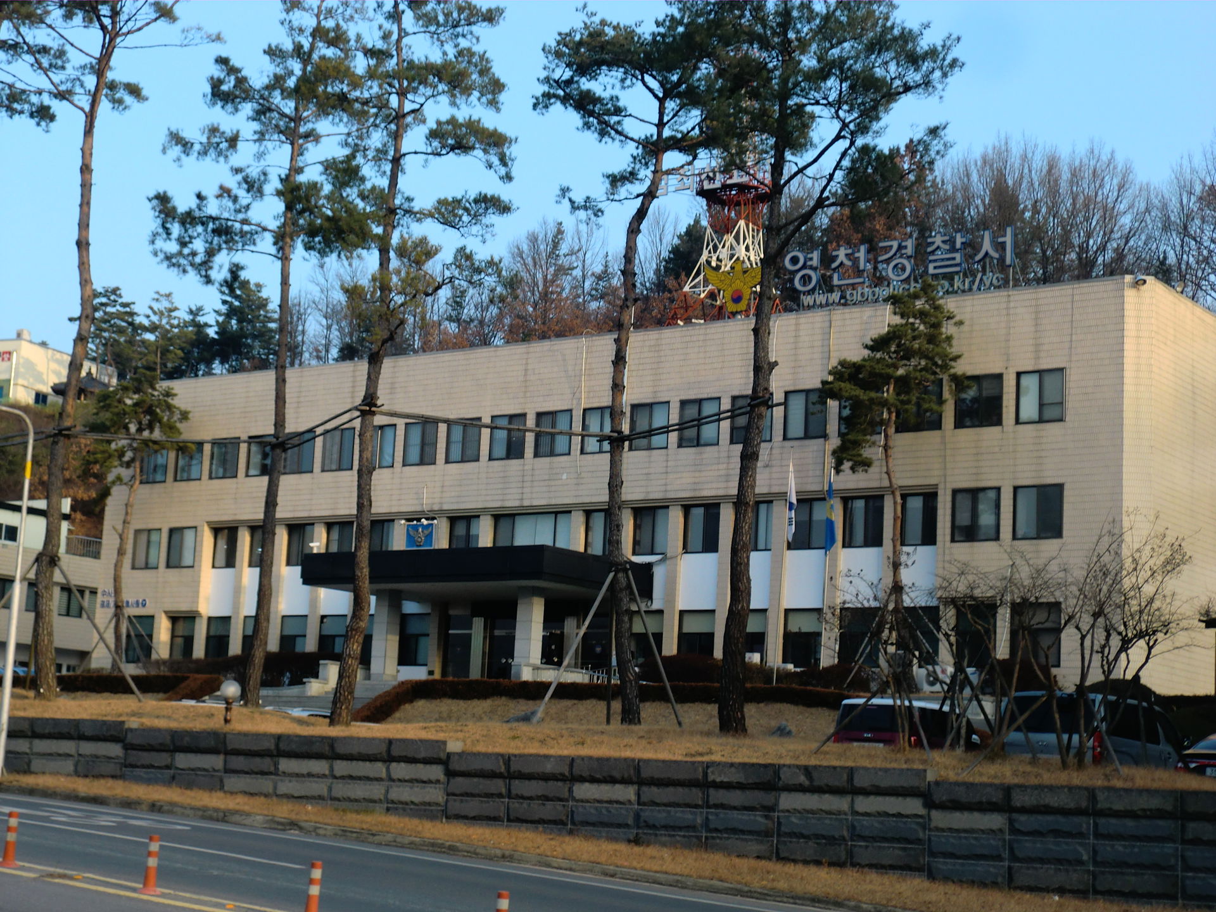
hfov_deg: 31.7
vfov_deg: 24.0
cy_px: 456
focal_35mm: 61
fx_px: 2143
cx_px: 608
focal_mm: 11.2
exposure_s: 1/200
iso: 64
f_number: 4.2
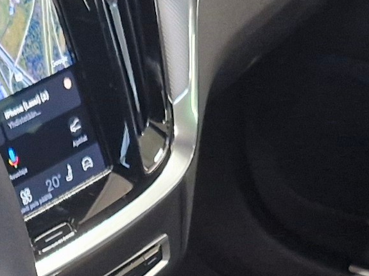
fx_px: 1705
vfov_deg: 8.4
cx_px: 132
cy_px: 697
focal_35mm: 160
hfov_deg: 12.3
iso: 640
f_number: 1.8
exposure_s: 1/50
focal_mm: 5.54
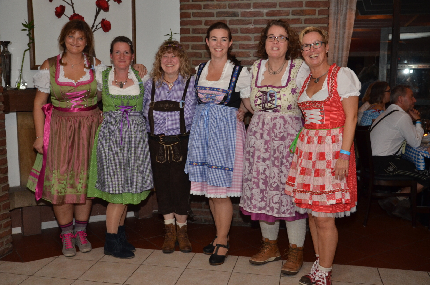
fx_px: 447
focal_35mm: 38
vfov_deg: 35.3
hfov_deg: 51.4
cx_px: 215
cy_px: 142
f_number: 4
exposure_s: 1/60
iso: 800
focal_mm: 25
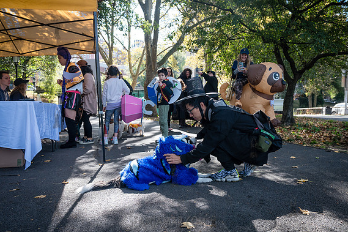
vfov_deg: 43.6
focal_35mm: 30
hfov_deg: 61.9
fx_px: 290
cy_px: 118
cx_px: 174
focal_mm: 29
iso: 1000
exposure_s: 1/800
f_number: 5
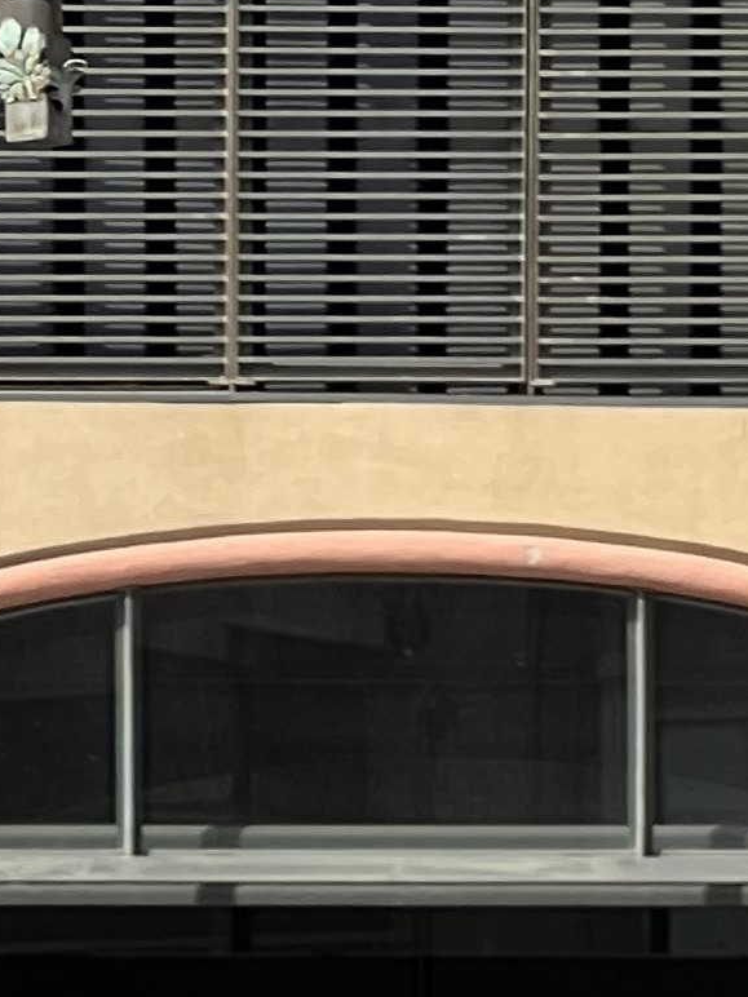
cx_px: 508
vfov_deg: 4.8
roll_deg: +0.6
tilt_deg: -3.1
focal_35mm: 402
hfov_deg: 3.7
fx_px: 11582
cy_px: 2034
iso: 32
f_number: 2.8
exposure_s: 1/469
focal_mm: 9
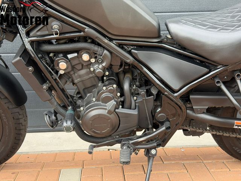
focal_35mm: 48
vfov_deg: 30.3
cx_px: 120
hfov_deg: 39.7
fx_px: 334
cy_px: 90
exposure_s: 1/221
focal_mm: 6.76
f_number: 1.78
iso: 125
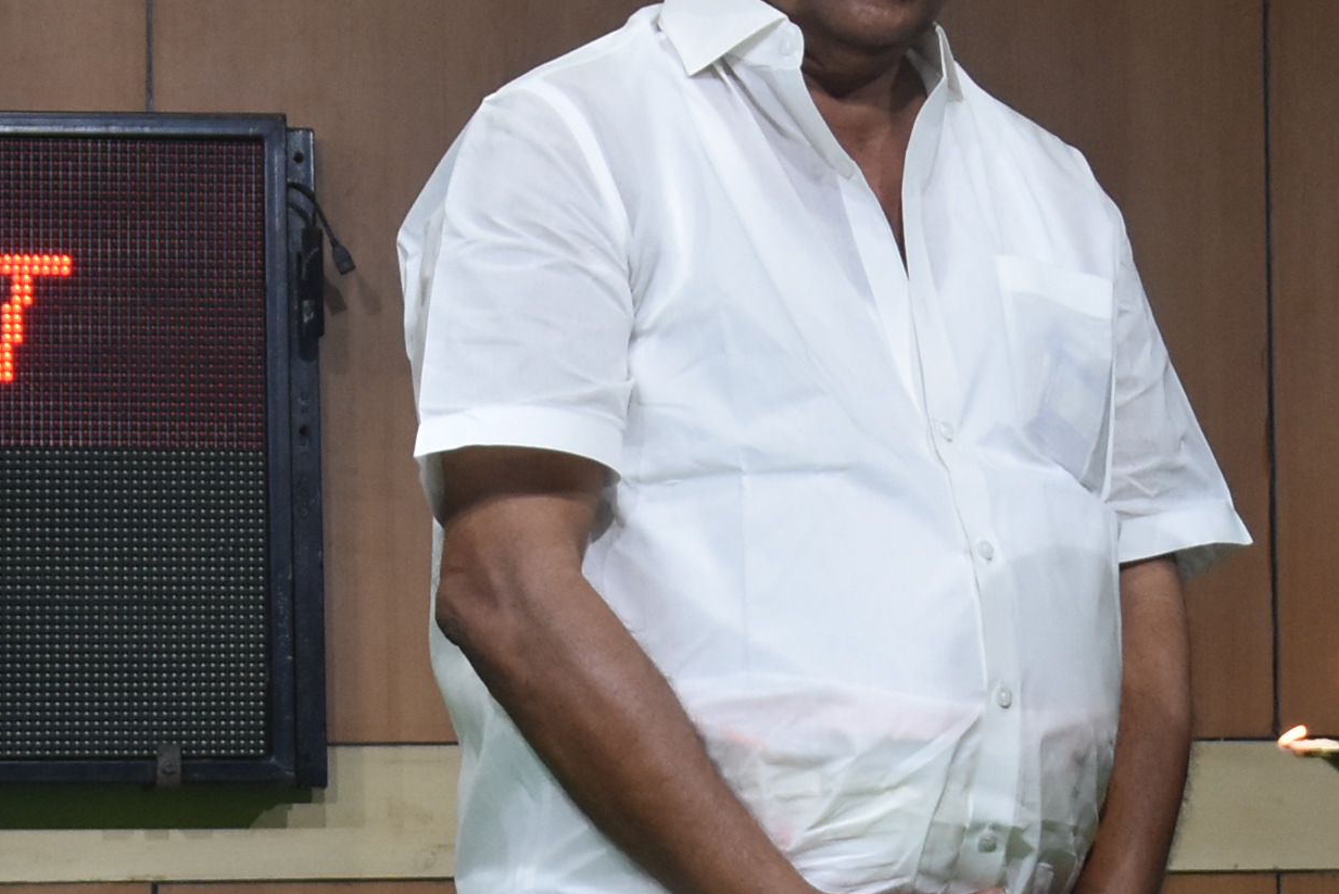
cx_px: 813
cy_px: 501
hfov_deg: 11.7
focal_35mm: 175
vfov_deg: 7.9
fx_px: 6511
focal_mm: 32
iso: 800
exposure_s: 1/100
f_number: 5
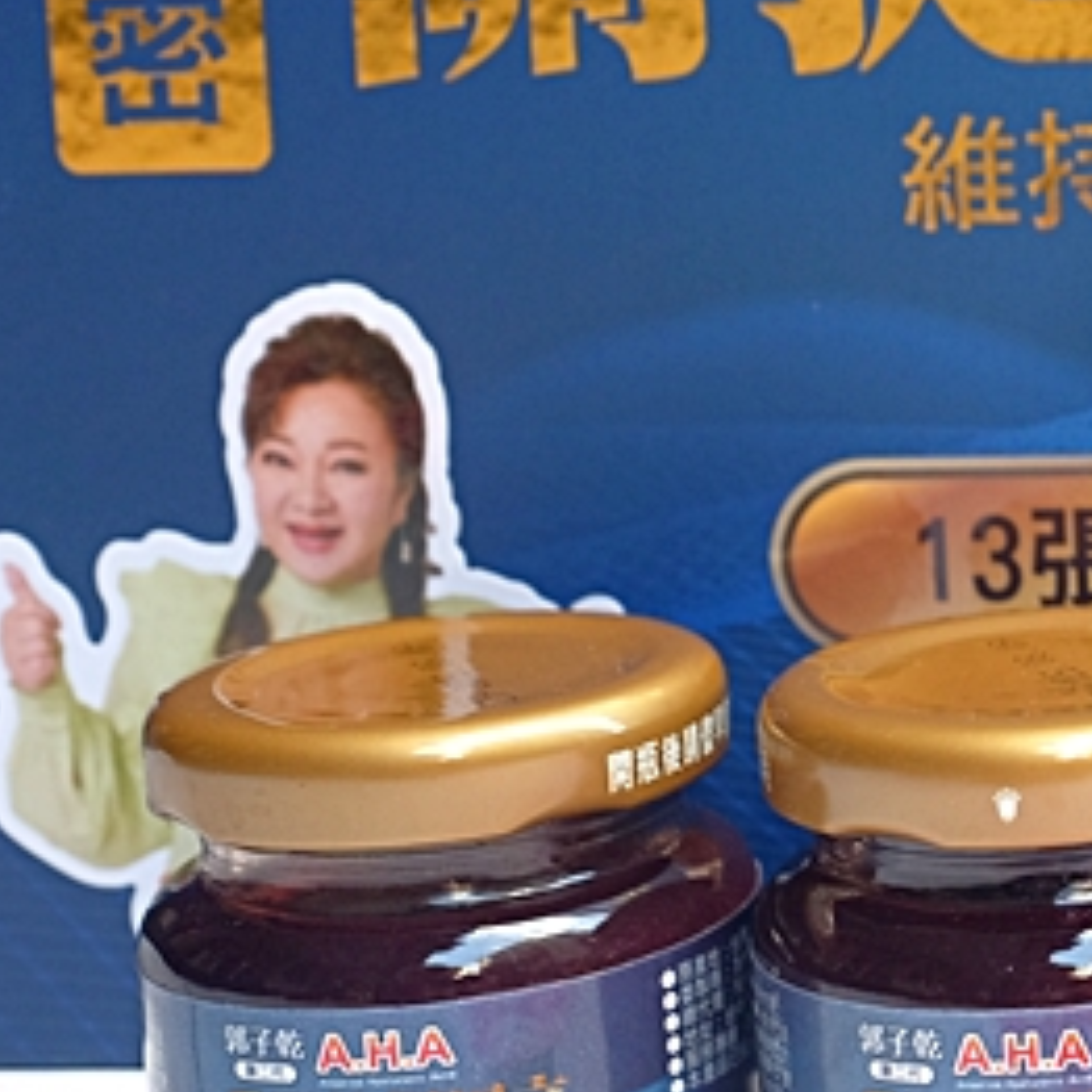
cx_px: 1813
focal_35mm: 102
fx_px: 3640
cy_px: 250
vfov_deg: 17.0
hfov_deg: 15.3
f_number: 5
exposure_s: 1/52
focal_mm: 23
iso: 500
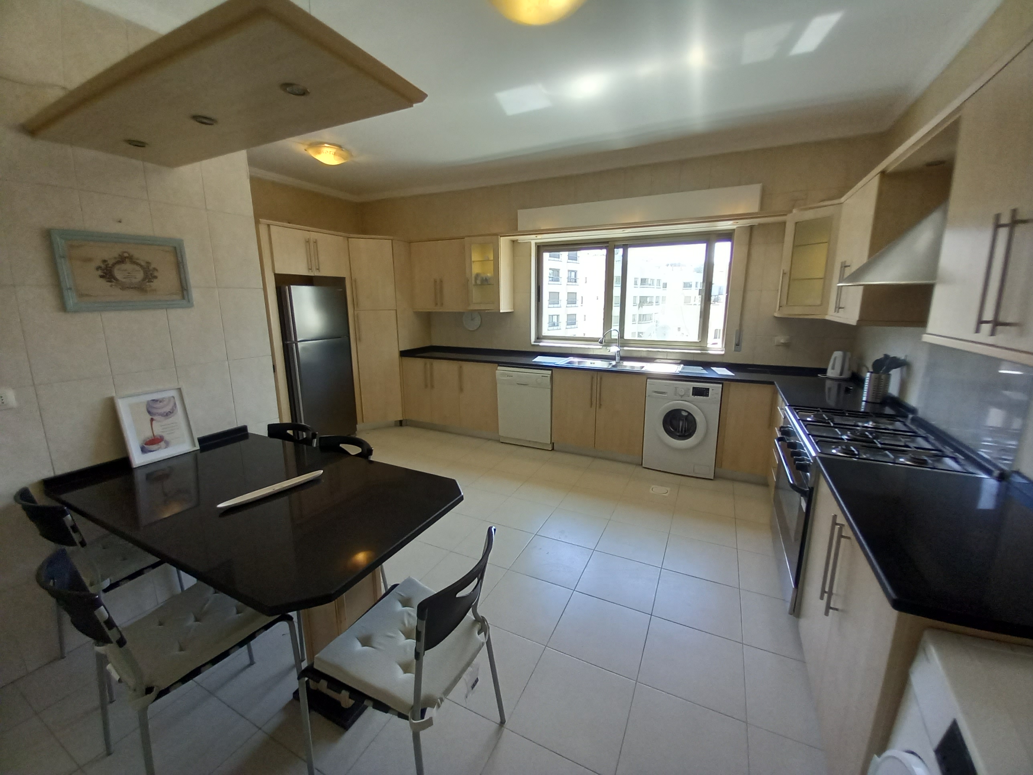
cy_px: 388
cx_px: 516
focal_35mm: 13
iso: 80
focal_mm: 1.13
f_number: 2.2
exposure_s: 1/100
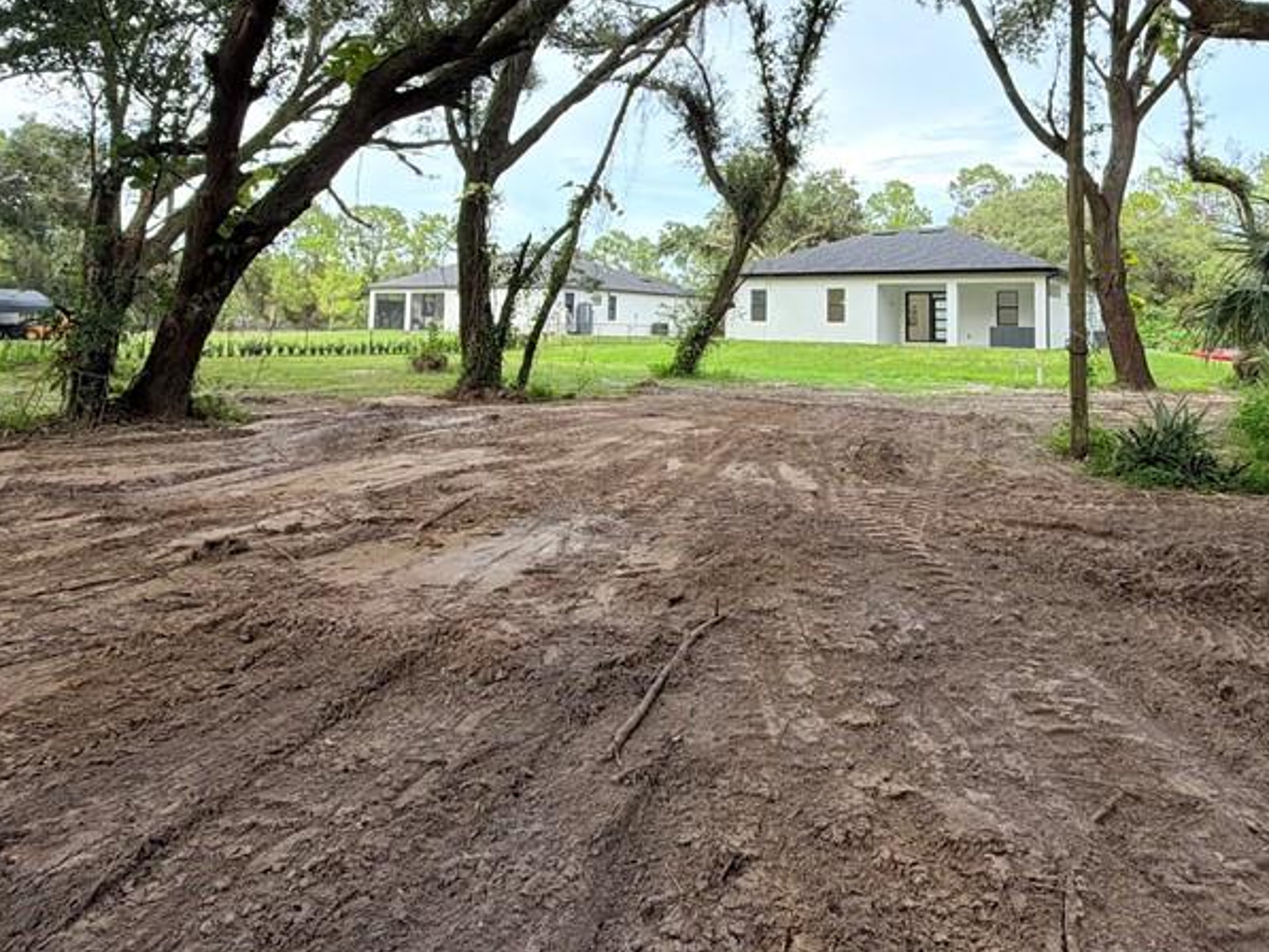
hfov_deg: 71.4
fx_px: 880
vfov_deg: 54.6
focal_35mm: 24
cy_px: 259
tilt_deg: +4.8
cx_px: 695
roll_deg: -1.0
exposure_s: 1/122
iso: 40
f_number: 2.2
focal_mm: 2.22
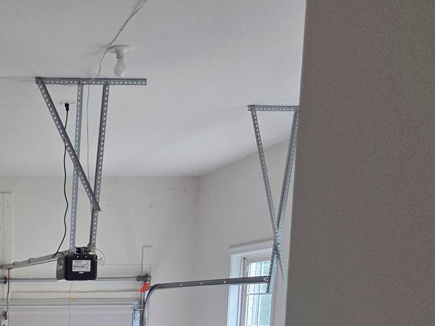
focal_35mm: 67
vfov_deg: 19.6
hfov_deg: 27.1
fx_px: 842
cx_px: -17
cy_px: 464
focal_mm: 5.4
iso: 160
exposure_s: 1/180
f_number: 1.8
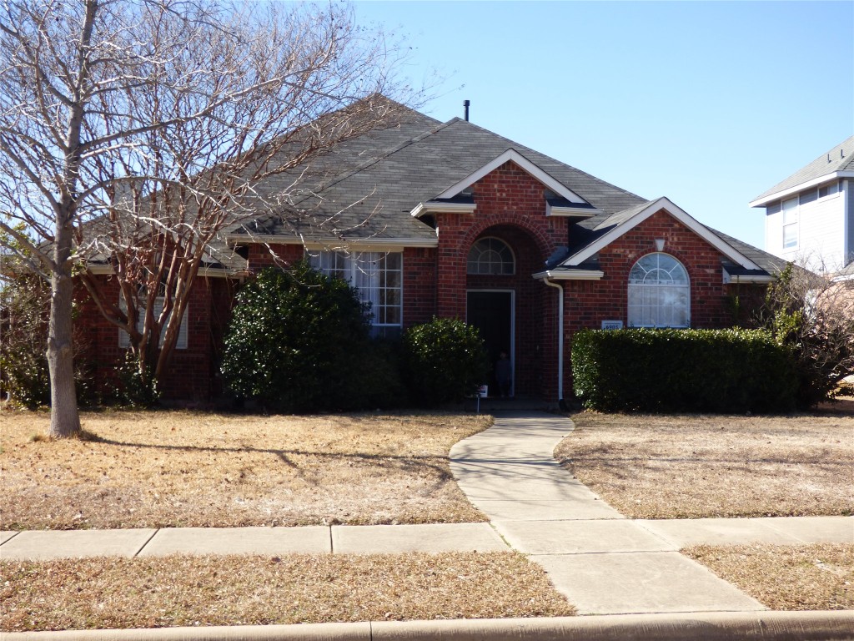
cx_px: 427
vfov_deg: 32.2
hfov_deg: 42.1
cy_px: 320
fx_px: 1110
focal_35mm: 45
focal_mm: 7.79
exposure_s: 1/400
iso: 100
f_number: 3.7
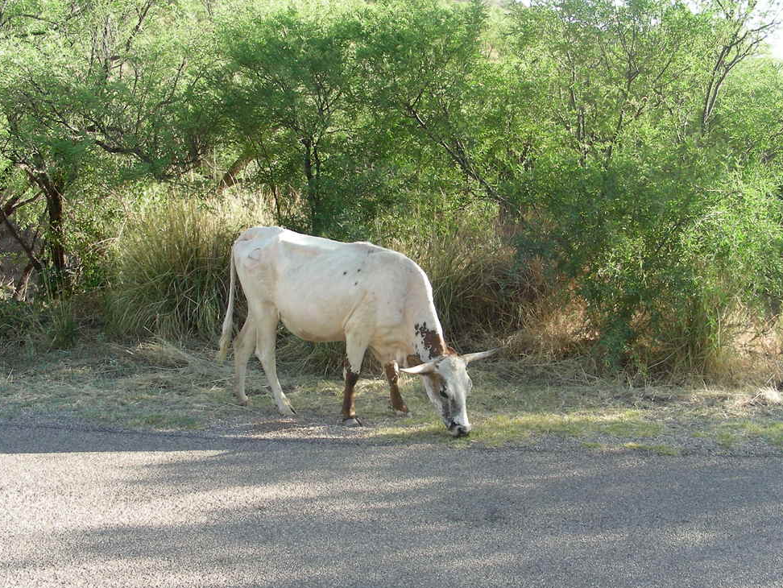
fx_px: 996
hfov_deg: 42.9
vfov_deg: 32.9
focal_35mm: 44
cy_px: 314
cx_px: 422
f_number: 4
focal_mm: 6.3
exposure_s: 1/91.2
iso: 50
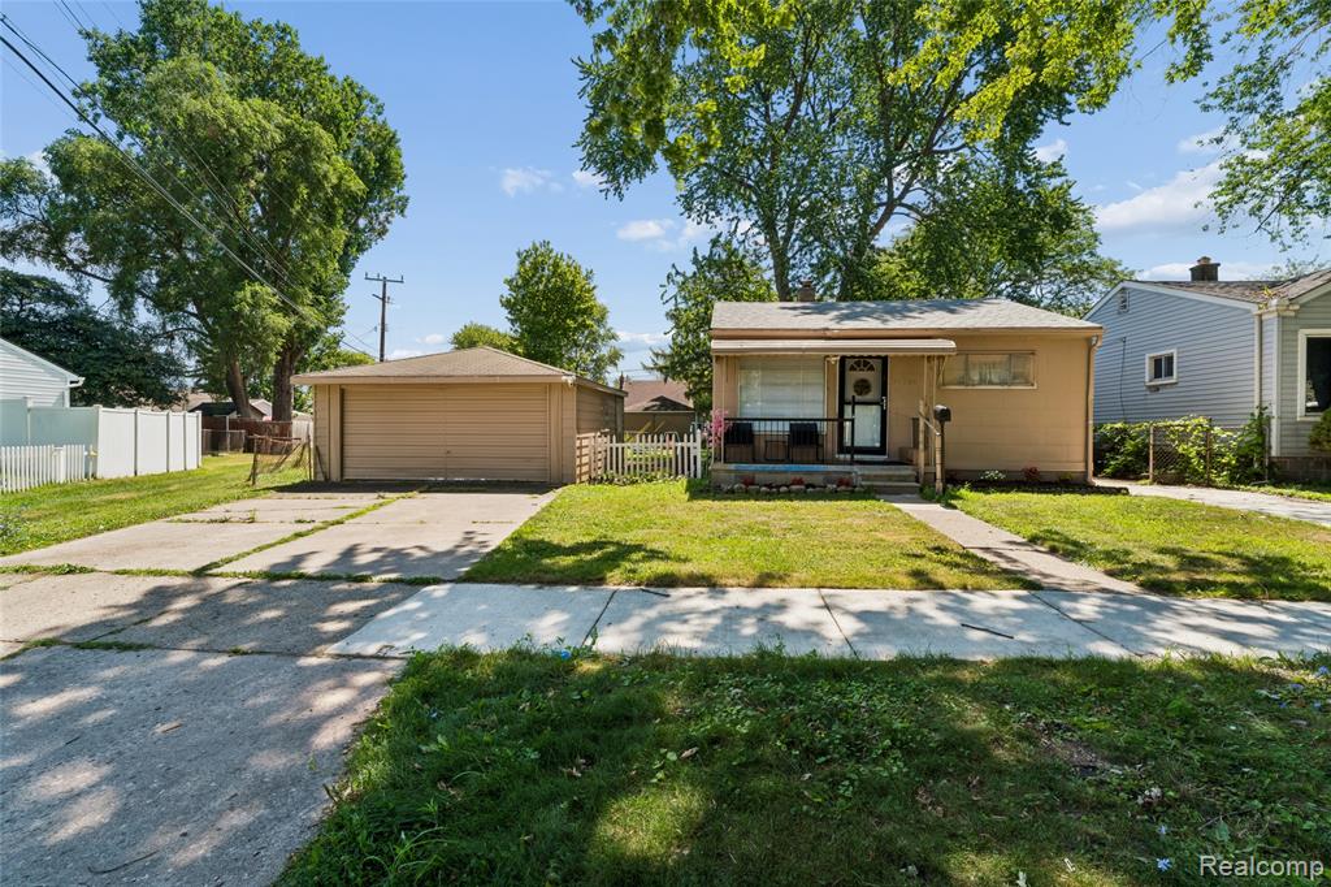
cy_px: 444
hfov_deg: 93.6
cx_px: 666
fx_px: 625
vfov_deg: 70.7
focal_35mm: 17
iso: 100
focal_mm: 16.9
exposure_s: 1/20
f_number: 22
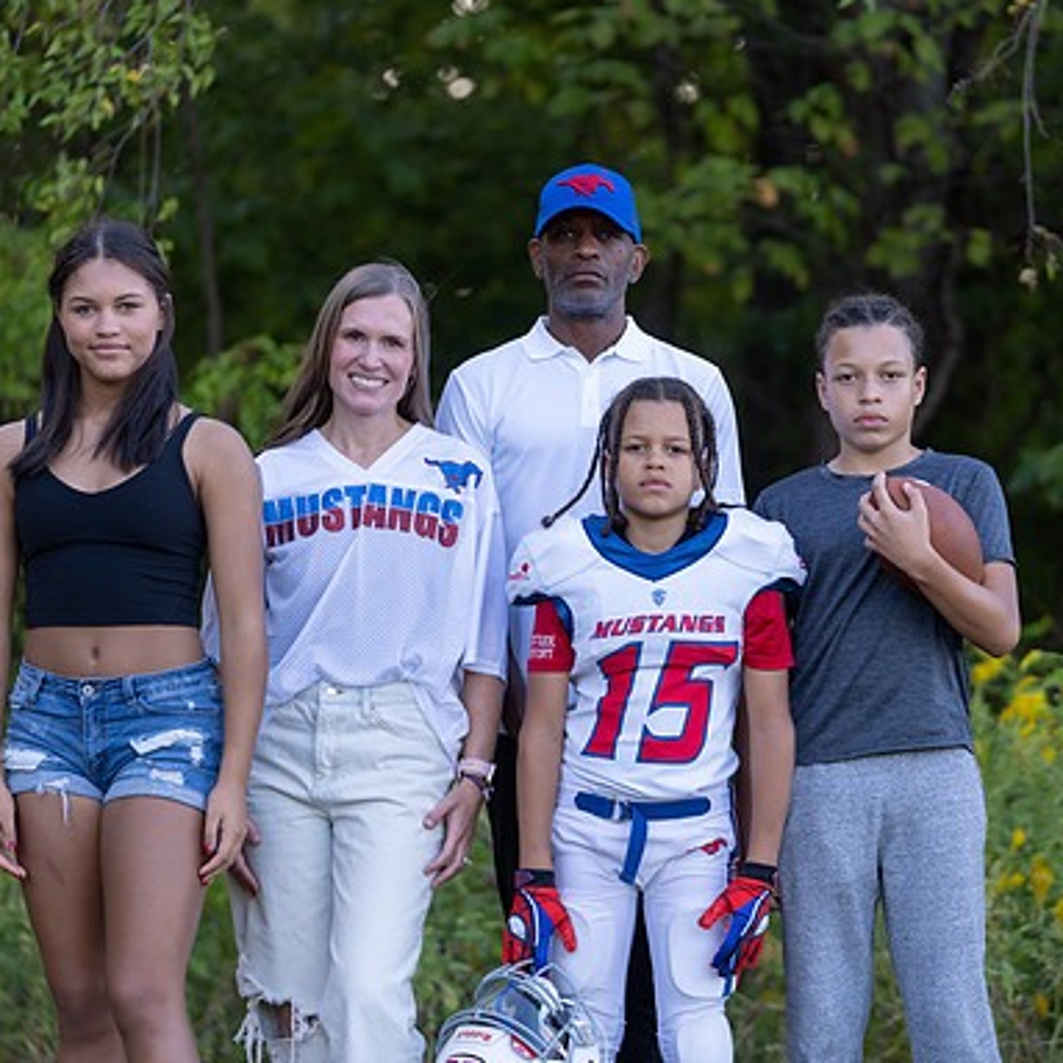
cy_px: 534
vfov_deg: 11.5
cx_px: 513
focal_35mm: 152
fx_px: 5281
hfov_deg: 11.5
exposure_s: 1/320
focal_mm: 118
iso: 250
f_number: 2.8
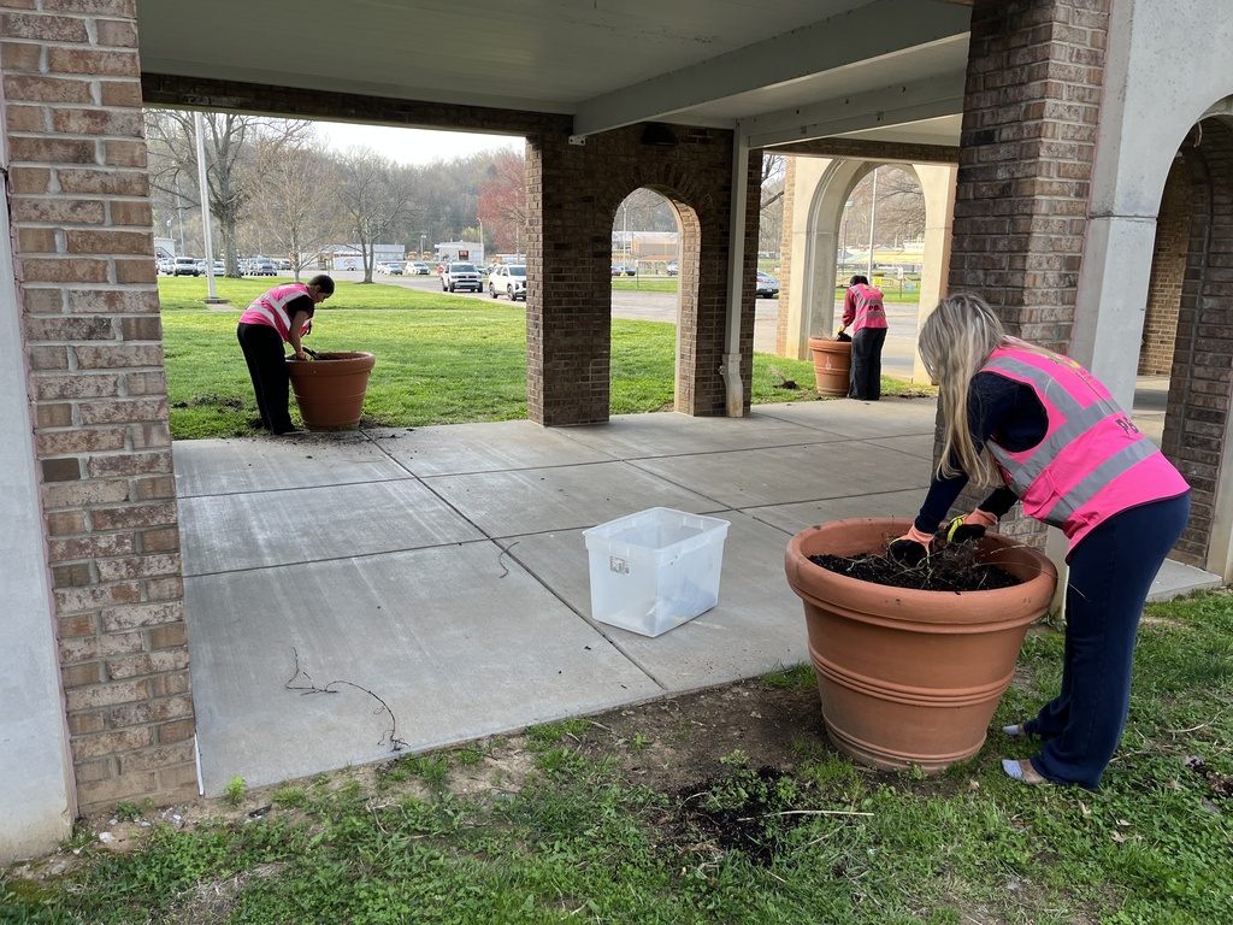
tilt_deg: -10.5
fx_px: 926
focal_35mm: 26
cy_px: 462
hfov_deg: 67.3
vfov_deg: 53.1
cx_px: 616
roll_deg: -1.8
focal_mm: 5.1
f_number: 1.6
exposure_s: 1/324
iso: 50
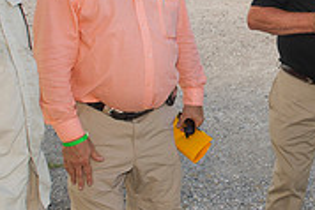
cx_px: 326
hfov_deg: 24.6
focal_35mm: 78
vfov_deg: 17.3
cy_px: 32
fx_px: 683
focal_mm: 24
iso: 400
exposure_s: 1/160
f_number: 9
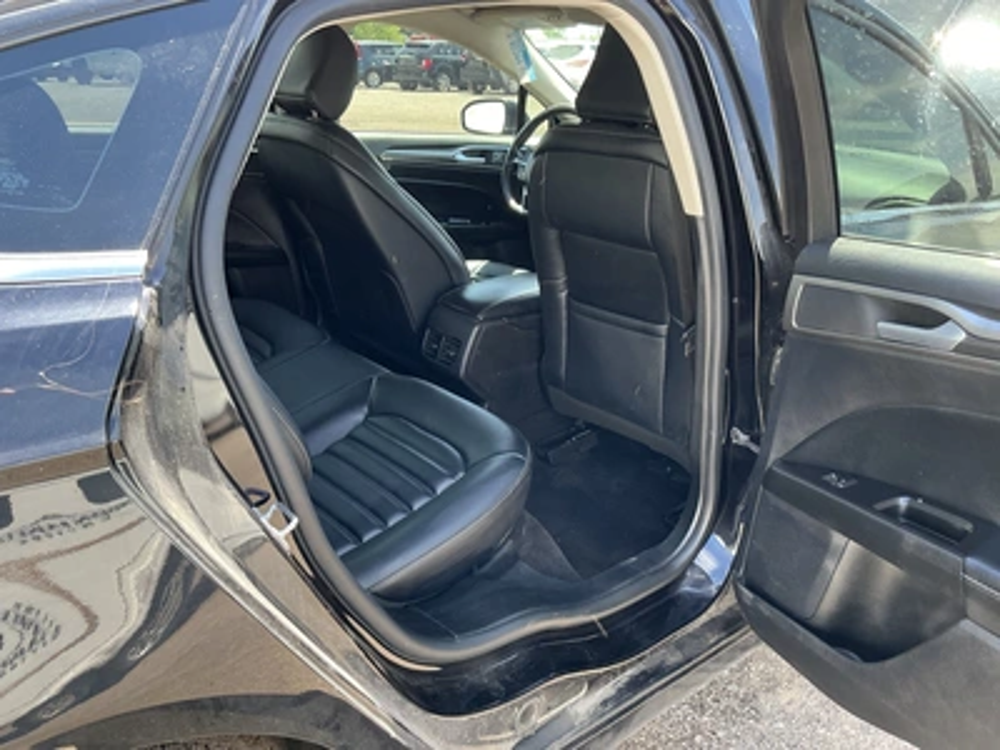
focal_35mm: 28
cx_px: 500
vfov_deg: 49.7
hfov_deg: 63.4
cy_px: 375
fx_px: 809
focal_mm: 3
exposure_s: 1/122
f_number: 1.8
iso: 50
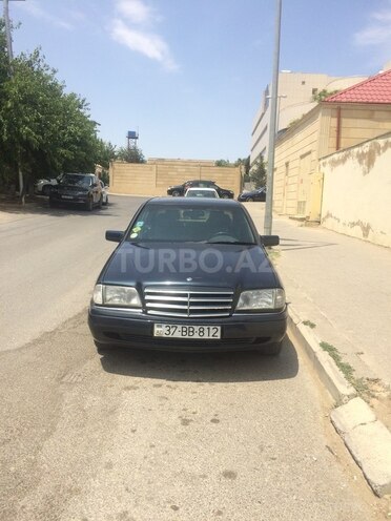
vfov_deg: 61.7
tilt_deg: -8.5
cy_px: 260
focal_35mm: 29
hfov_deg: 48.2
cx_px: 196
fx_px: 437
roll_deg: -0.8
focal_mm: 4.15
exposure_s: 1/2564
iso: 32
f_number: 2.2
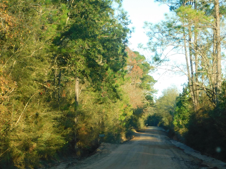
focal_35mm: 111
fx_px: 725
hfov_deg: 17.7
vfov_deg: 13.3
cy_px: 120
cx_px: 146
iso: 125
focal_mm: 11.7
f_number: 4.2
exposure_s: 1/80
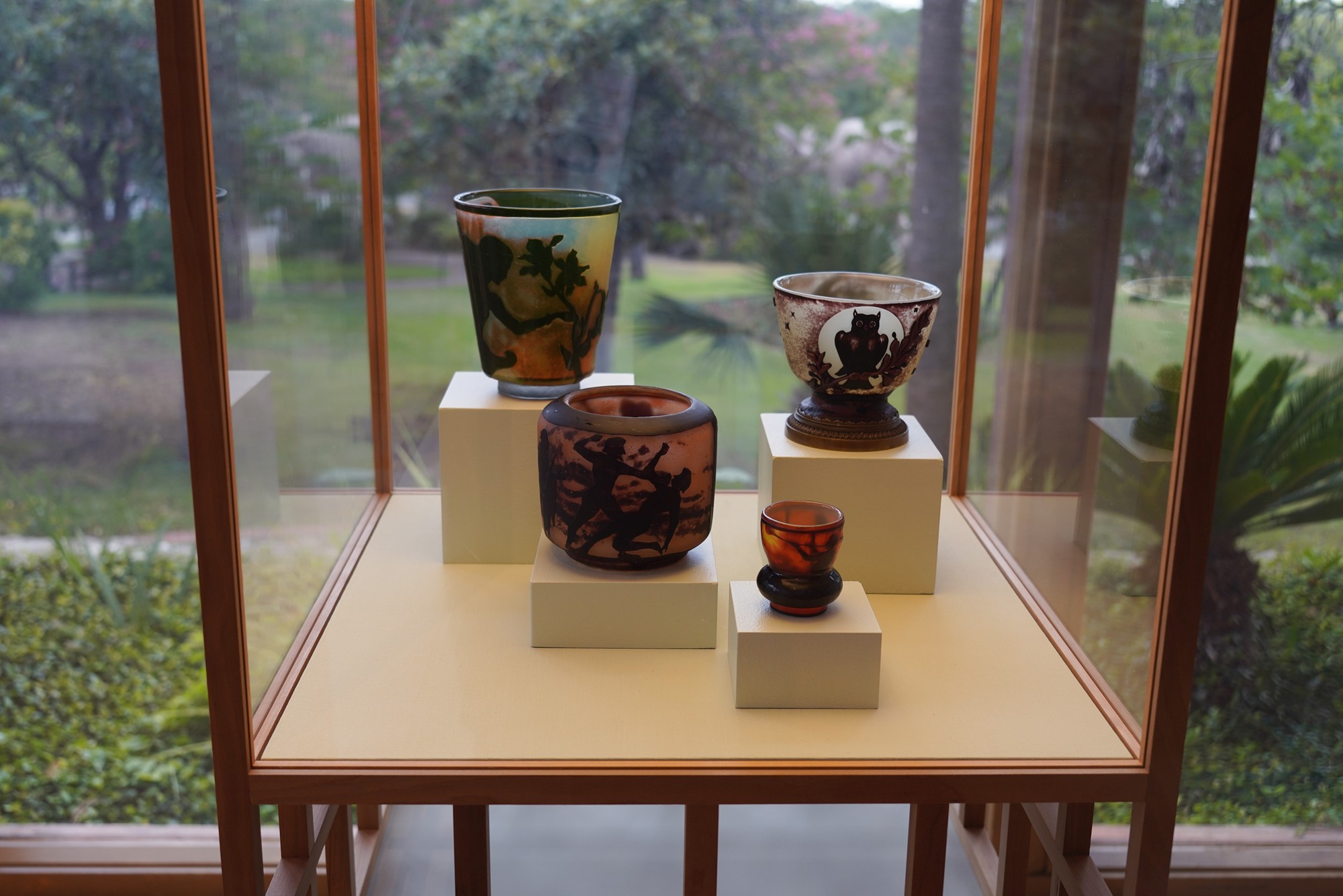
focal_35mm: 40
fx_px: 1492
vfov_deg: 33.4
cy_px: 448
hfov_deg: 48.5
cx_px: 672
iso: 320
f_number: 5
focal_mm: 40
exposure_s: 1/100
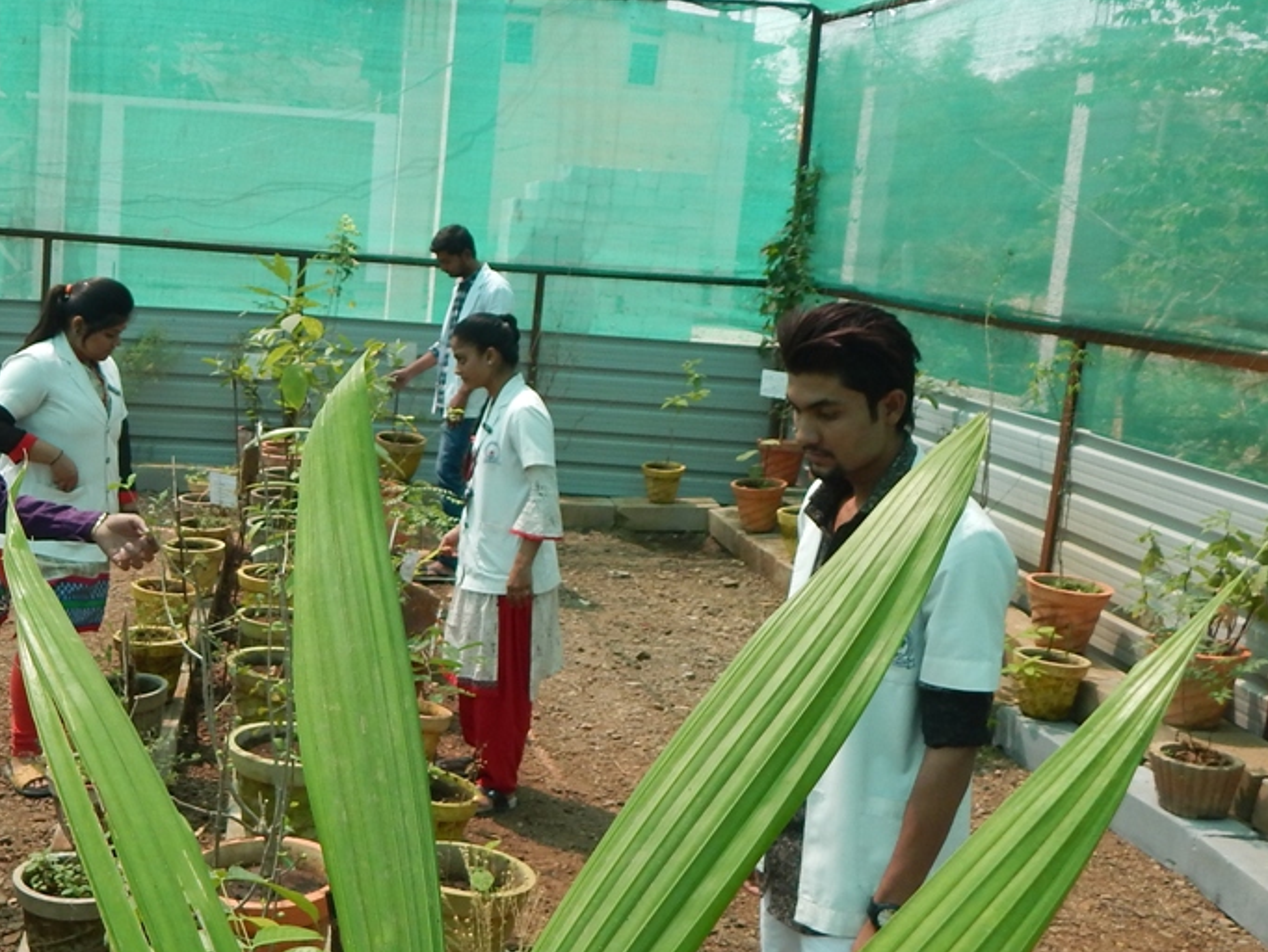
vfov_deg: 33.6
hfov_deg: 42.3
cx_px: 298
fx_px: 1576
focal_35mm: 43
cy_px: 511
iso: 125
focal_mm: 4
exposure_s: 1/400
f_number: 3
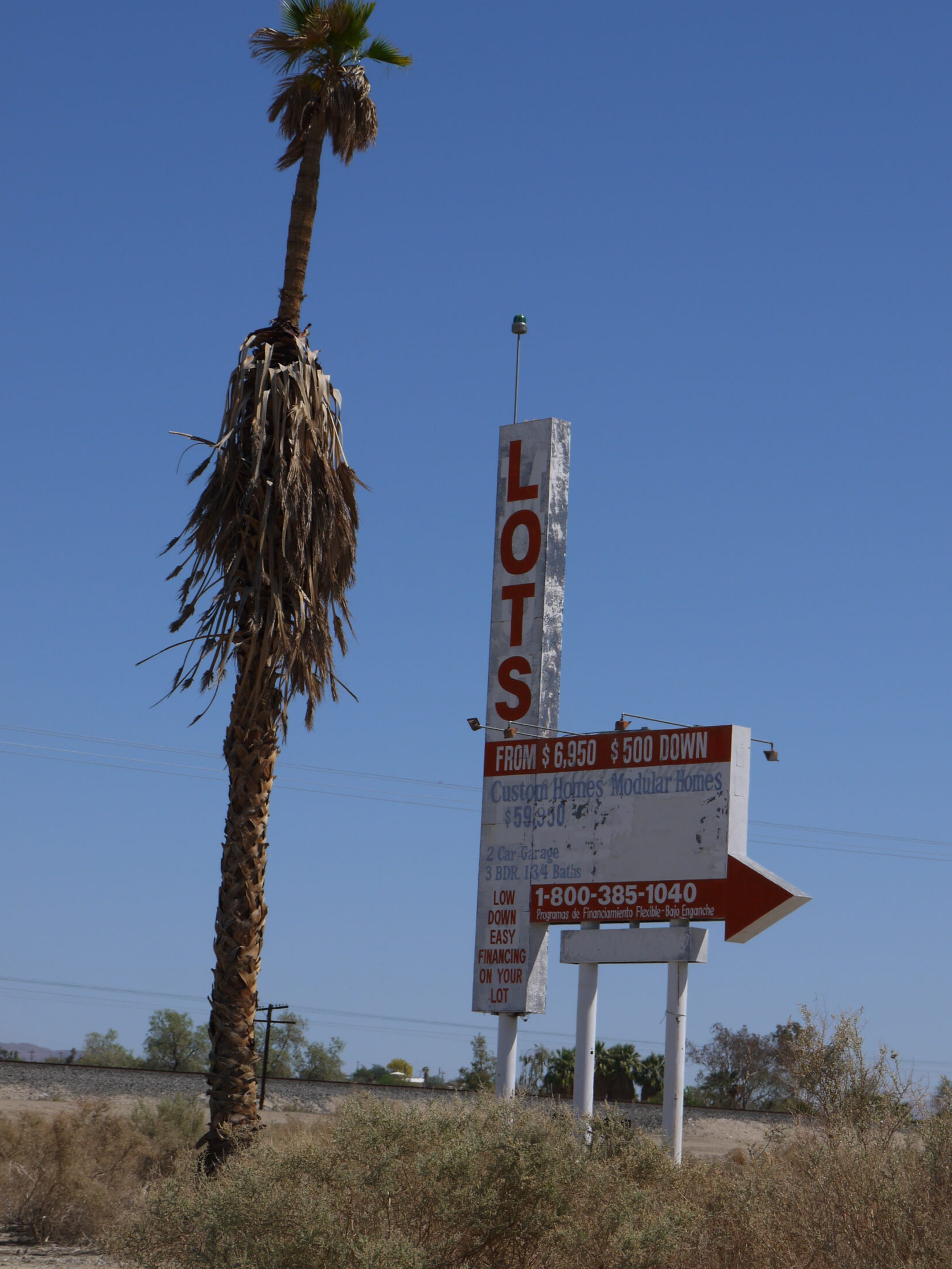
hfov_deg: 15.1
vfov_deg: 20.0
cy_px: 617
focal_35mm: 98
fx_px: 3593
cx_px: 531
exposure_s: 1/500
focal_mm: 42
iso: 160
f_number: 10
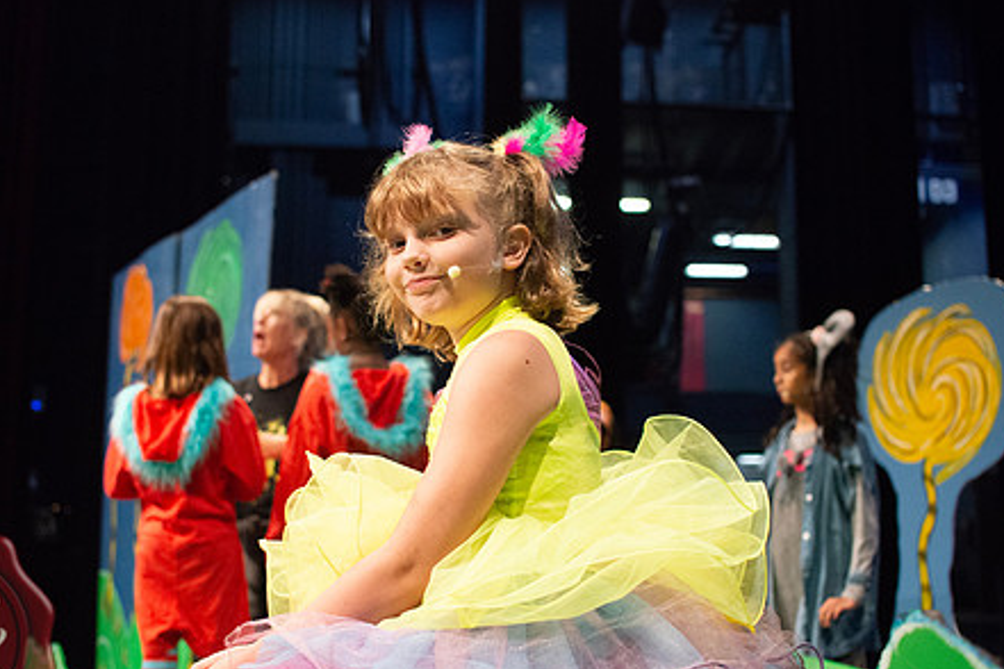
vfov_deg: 29.2
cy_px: 358
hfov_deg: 42.7
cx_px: 476
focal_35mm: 46
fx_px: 1283
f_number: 2.8
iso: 6400
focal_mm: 35
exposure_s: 1/1000
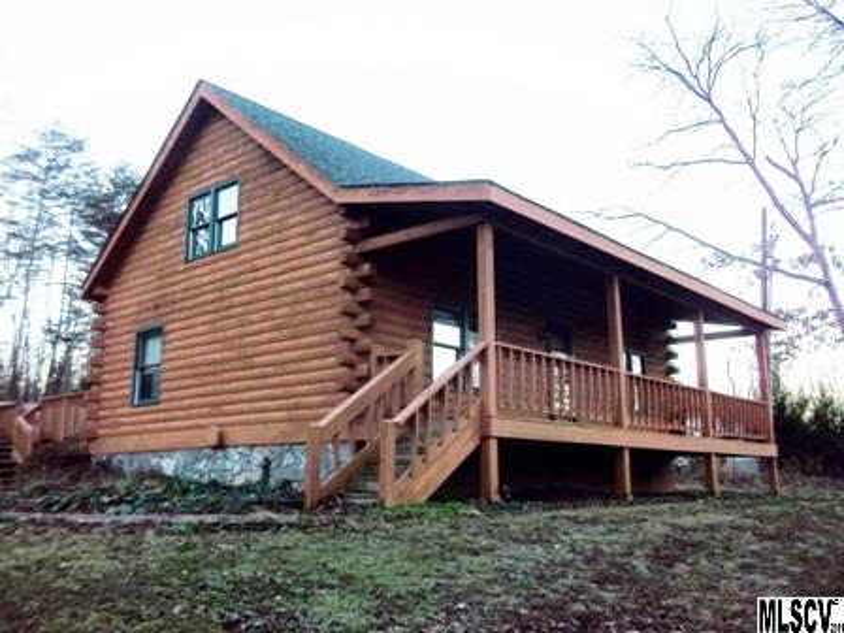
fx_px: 780
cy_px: 316
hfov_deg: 56.8
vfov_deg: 44.2
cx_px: 422
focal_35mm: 32
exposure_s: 1/100
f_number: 2.9
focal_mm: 5.7
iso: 80
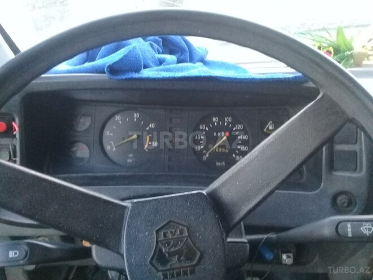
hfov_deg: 58.4
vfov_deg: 45.4
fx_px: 334
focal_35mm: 31
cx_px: 186
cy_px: 140
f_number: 2.2
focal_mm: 3.3
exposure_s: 1/17
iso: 320
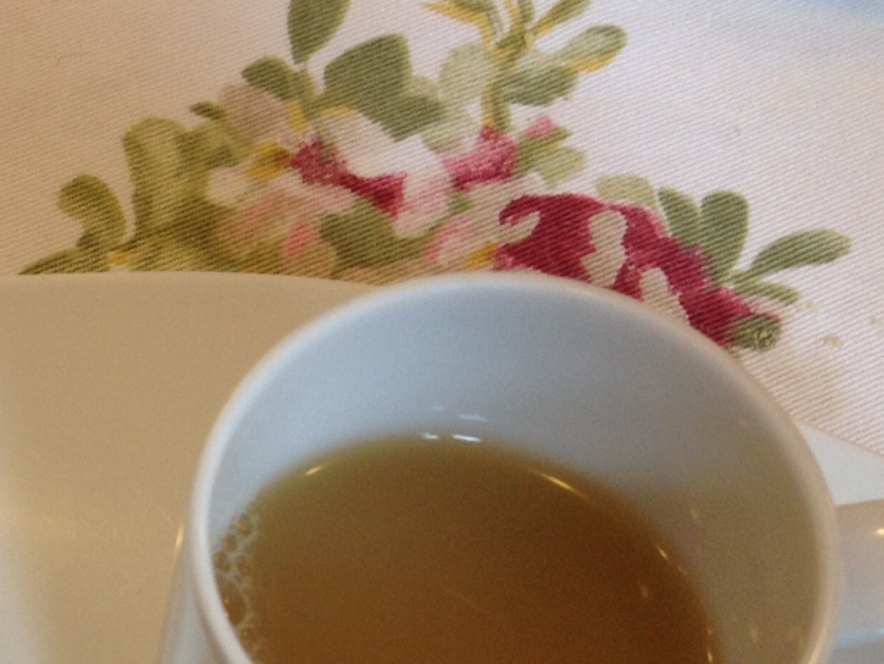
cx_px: -210
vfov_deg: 15.4
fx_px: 2376
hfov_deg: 19.7
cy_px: 769
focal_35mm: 93
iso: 80
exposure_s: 1/60
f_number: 2.4
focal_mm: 4.28
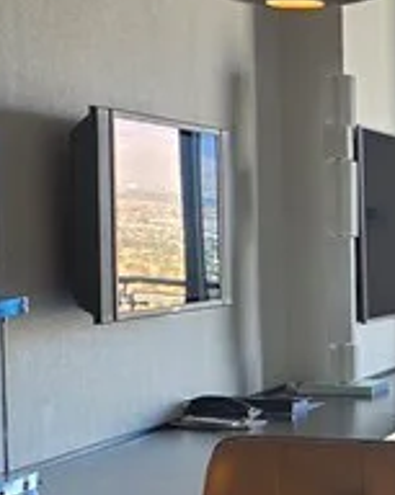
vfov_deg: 15.8
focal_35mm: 120
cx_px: 656
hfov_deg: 12.0
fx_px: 1758
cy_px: 454
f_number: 1.7
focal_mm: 6.3
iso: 40
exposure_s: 1/120
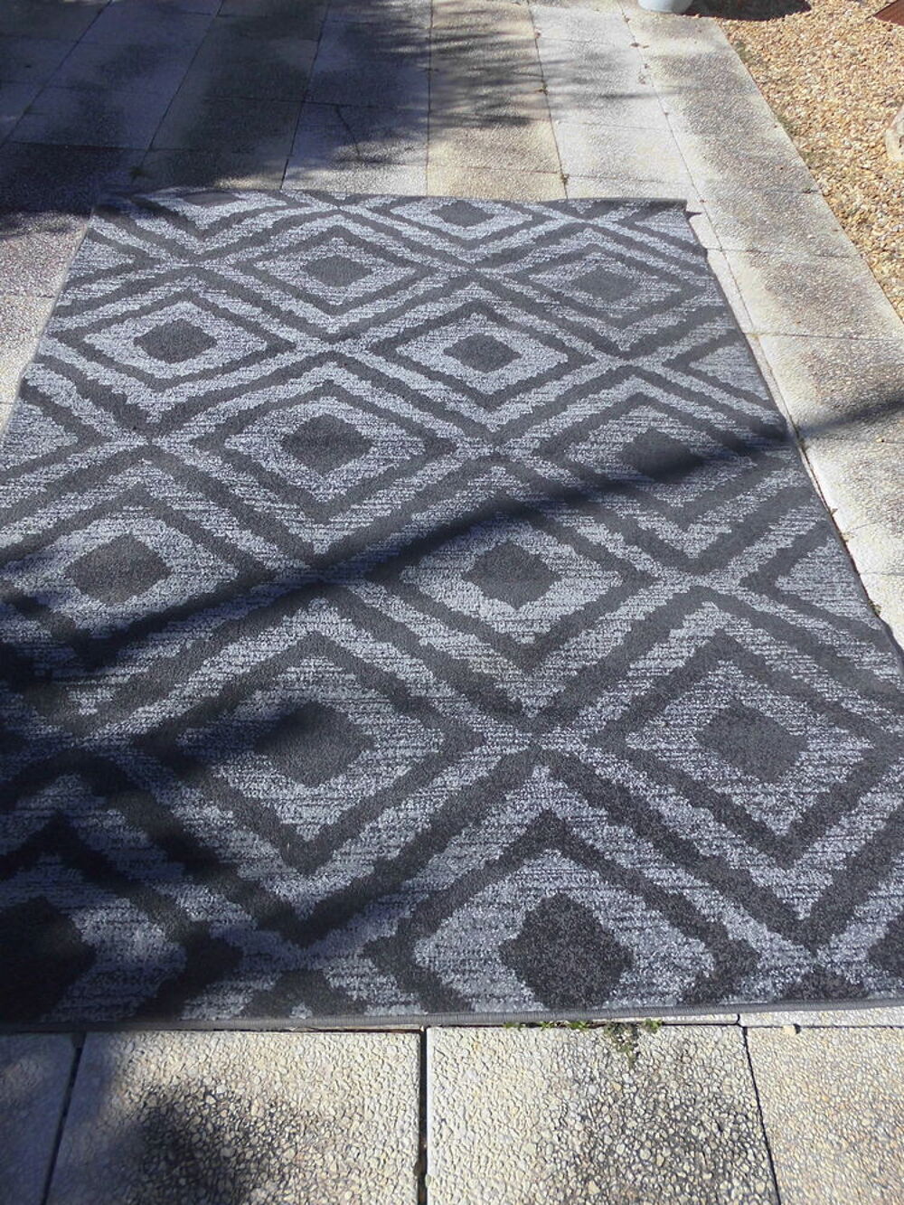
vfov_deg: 67.3
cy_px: 602
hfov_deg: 53.1
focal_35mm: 26
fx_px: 905
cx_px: 452
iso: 64
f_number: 3.2
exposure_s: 1/800
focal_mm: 4.6
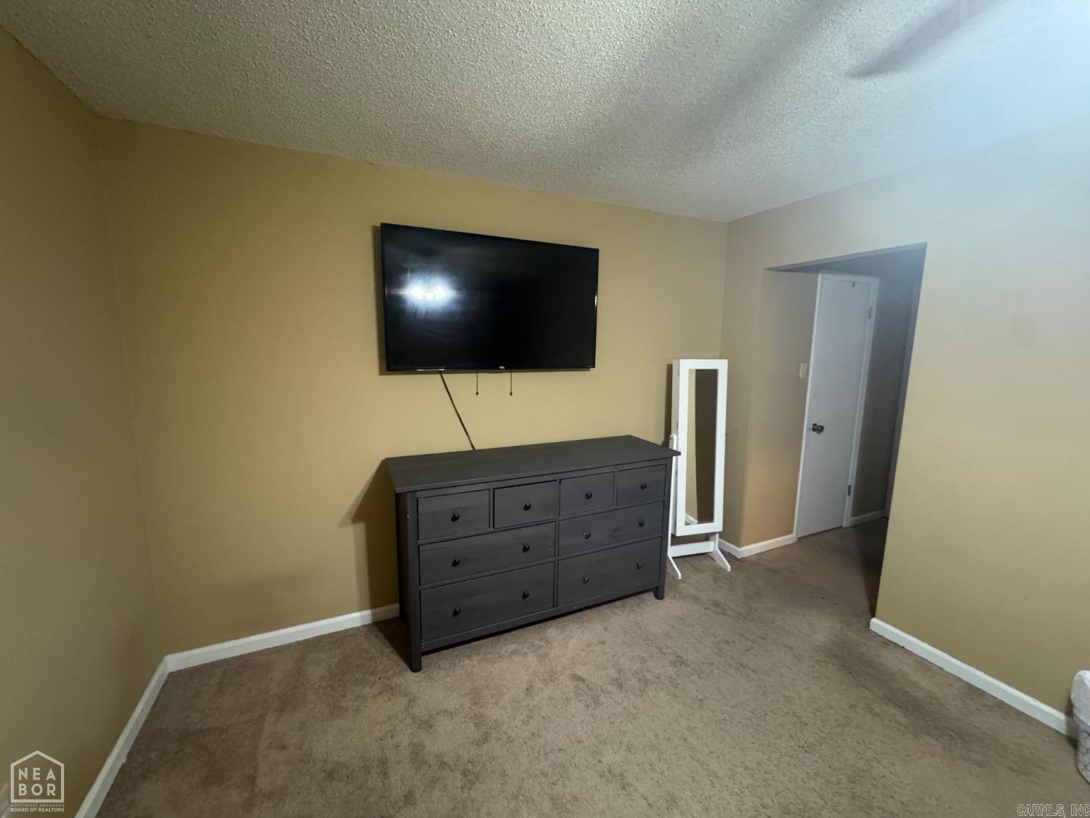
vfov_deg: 85.7
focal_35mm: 14
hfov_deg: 102.1
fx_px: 441
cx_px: 545
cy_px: 409
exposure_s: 1/52
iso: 1250
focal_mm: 2.22
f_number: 2.2
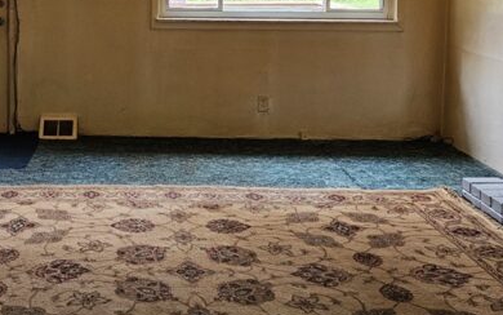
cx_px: 135
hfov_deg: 39.4
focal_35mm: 50
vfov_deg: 24.7
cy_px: 6
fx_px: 686
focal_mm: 5.4
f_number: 1.8
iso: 250
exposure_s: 1/120
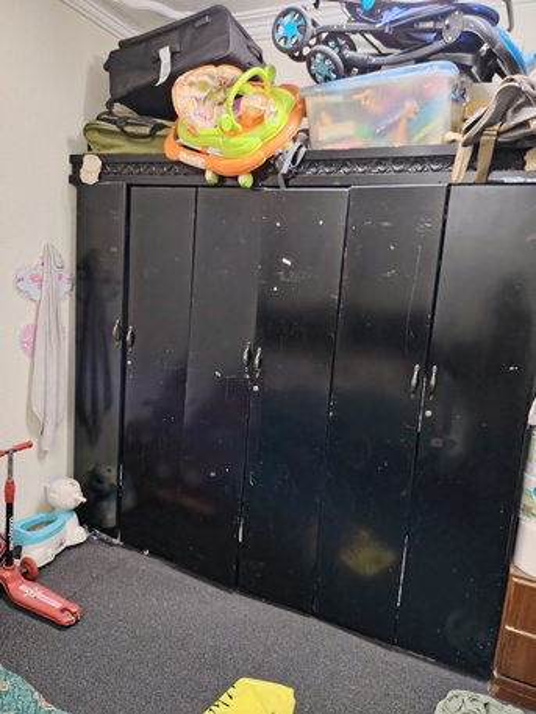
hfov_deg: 56.8
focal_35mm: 24
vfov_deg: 71.6
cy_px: 357
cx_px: 268
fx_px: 495
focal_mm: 5.25
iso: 1572
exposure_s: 1/20
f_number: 1.75
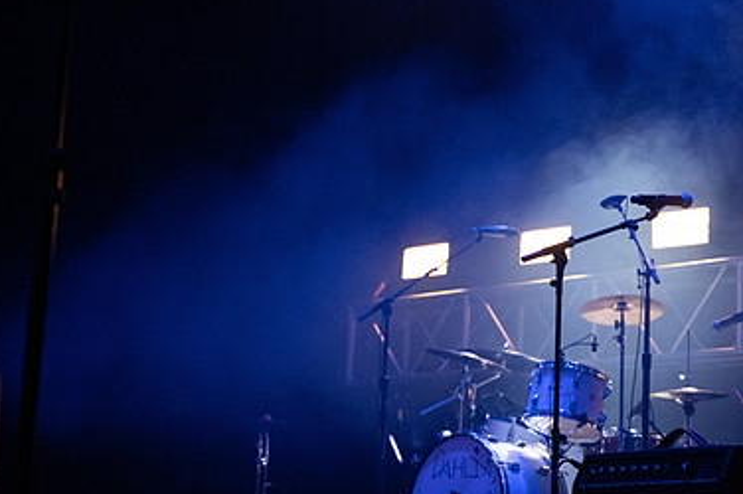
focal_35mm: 88
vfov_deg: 15.5
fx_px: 1815
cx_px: 559
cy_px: 245
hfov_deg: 22.9
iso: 12800
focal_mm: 57
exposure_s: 1/320
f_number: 4
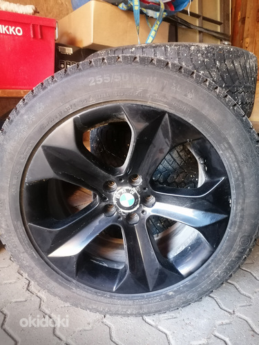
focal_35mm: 27
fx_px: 269
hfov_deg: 51.4
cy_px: 172
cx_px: 130
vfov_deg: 65.3
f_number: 1.8
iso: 1000
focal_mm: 4.75
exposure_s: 1/16.7
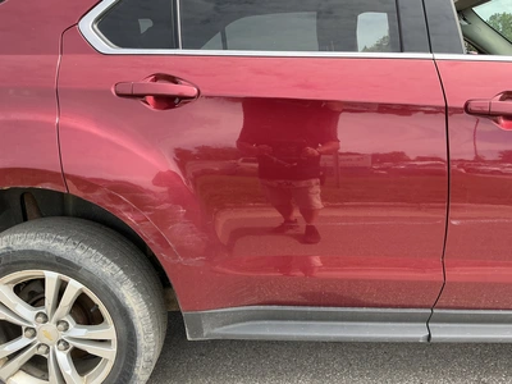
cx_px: 256
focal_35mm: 28
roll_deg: +1.7
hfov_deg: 63.4
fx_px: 414
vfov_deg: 49.7
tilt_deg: -11.7
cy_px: 192
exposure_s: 1/280
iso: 25
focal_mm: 3
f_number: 1.8
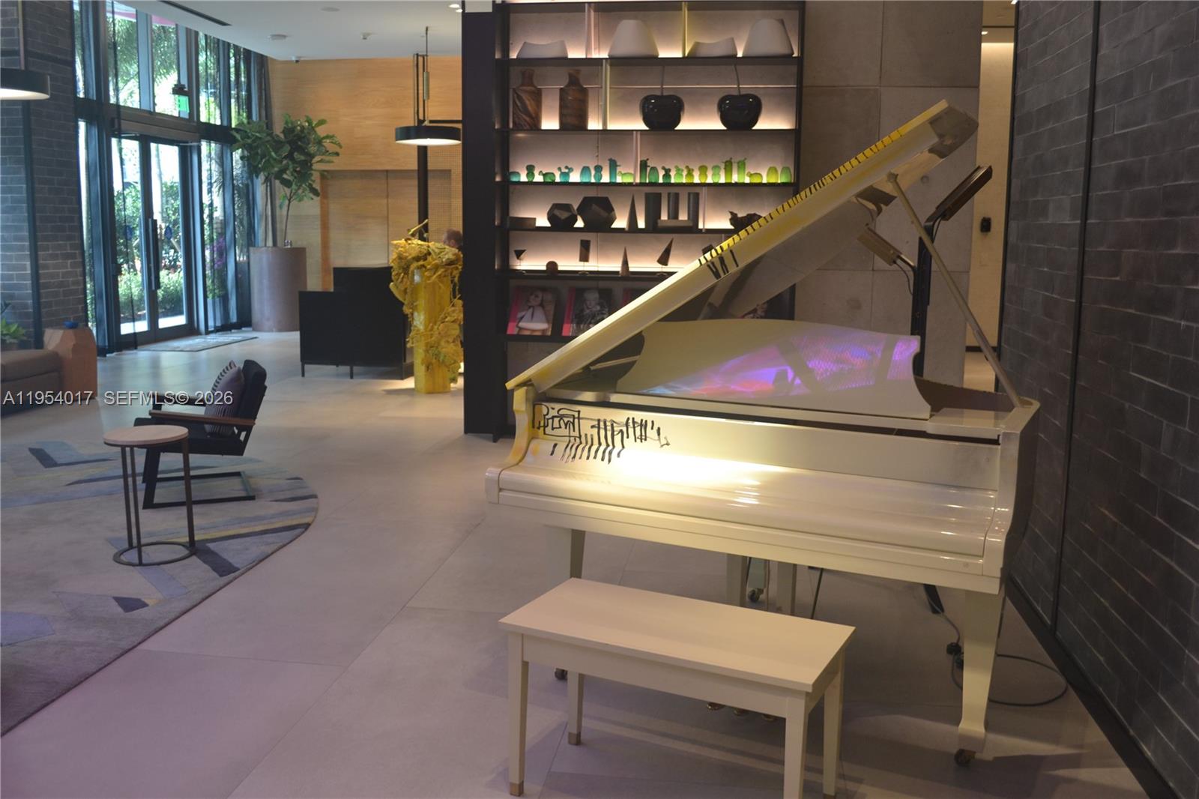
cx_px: 600
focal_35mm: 33
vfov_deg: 40.0
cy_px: 400
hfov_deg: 57.2
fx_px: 1099
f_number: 5
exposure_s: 1/30
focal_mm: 22
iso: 450
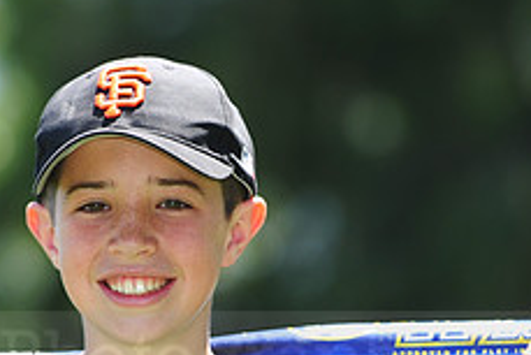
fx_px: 7468
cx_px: 160
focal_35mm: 506
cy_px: 341
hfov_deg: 4.1
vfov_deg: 2.7
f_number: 4.5
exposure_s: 1/500
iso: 200
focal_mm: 200
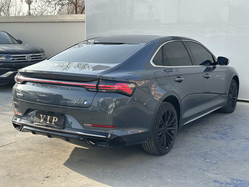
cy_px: 94
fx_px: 345
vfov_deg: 30.3
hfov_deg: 39.7
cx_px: 124
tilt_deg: -9.3
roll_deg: +0.1
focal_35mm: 48
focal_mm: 6.86
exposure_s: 1/1095
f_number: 1.78
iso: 64
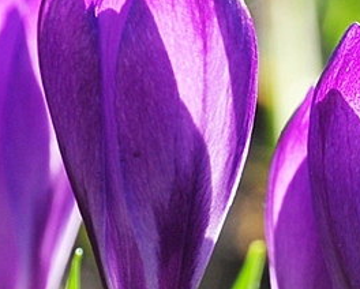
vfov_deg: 3.4
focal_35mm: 463
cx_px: 585
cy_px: 230
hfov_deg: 4.1
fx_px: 4938
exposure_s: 1/125
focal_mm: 85
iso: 200
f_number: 8
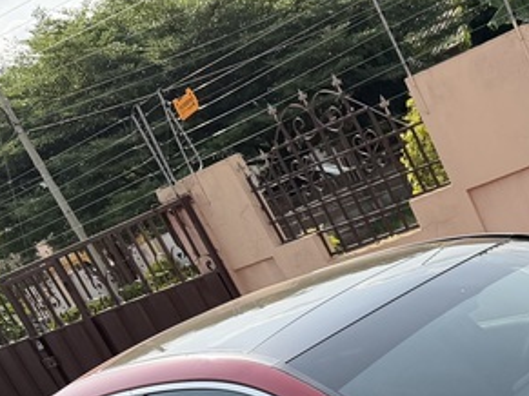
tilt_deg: -21.2
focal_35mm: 66
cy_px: 463
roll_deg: +24.2
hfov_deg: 26.9
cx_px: 591
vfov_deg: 20.9
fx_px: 1008
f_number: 1.78
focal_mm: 6.76
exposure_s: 1/1585
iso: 80
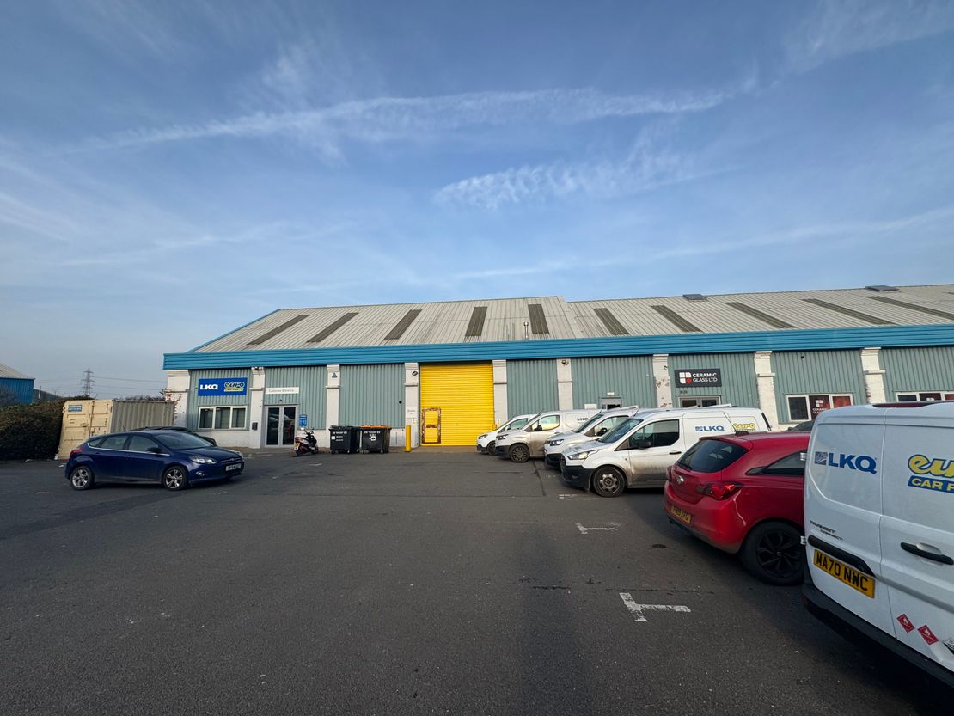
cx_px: 477
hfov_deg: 102.1
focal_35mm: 14
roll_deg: +1.9
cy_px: 358
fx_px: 386
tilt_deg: +8.0
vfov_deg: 85.7
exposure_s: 1/1637
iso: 50
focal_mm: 2.22
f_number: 2.2
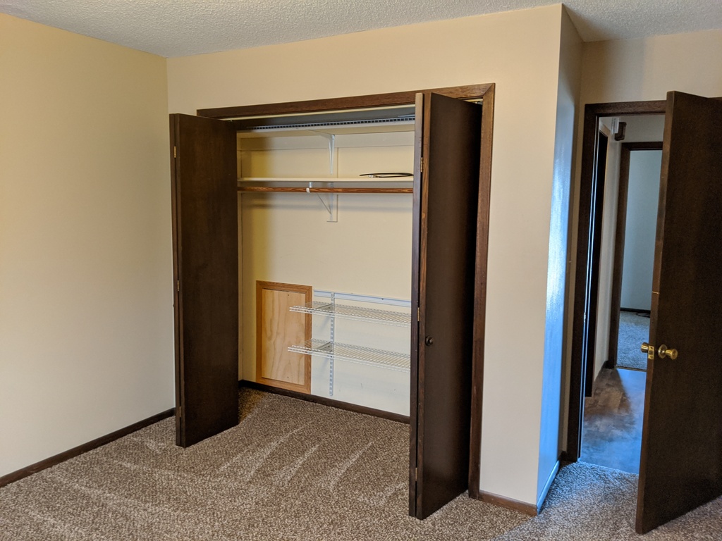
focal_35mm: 27
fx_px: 563
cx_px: 361
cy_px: 270
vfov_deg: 51.4
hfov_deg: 65.3
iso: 339
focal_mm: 4.44
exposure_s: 1/24
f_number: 1.8
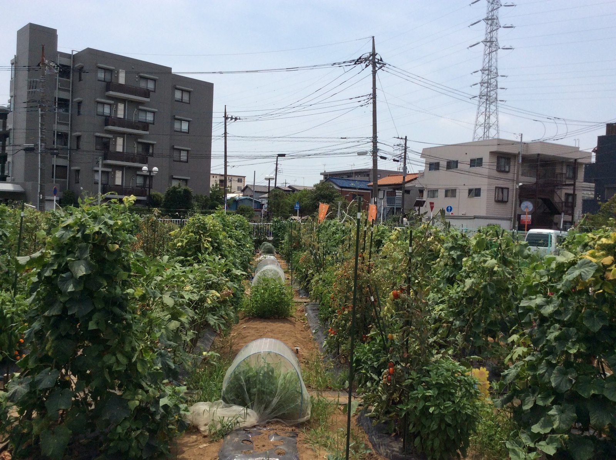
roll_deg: -0.5
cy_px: 230
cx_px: 308
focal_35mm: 32
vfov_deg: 44.1
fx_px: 569
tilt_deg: -1.2
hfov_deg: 56.9
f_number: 2.4
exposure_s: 1/2725
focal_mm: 3.3
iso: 32
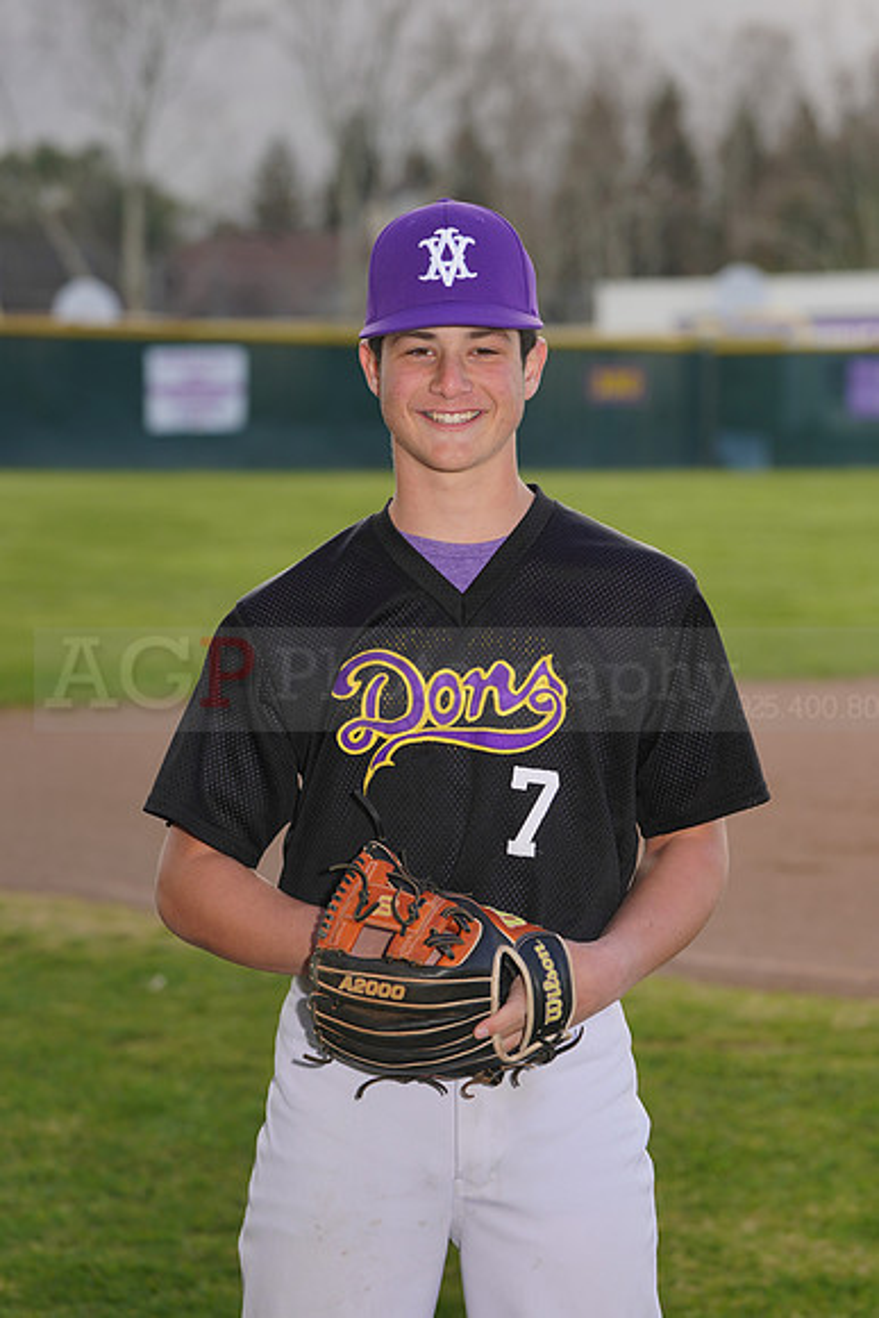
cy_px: 659
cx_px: 440
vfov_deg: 12.2
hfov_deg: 8.2
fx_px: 6149
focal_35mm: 168
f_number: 7.1
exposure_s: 1/200
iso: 100
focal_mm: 168
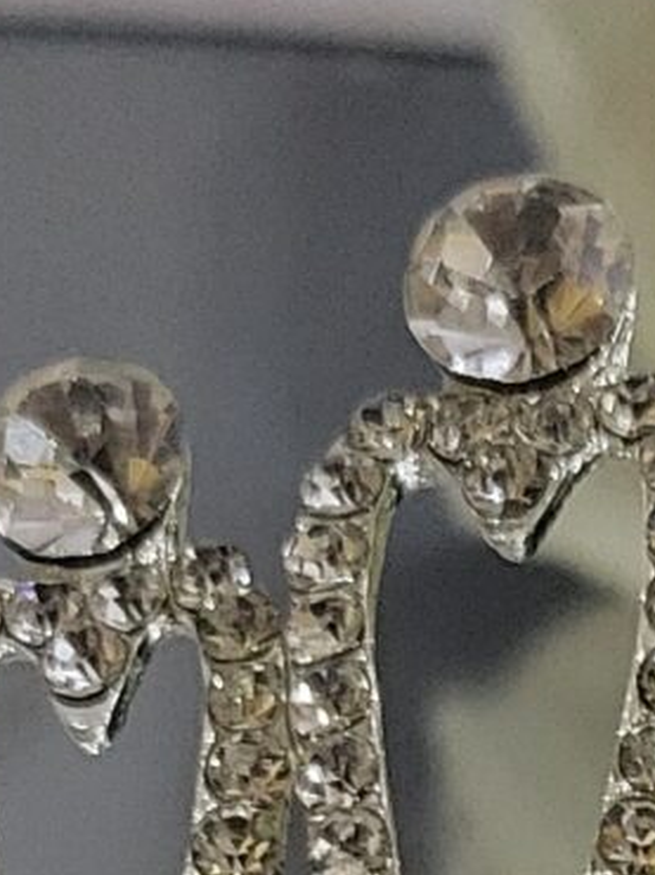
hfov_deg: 8.2
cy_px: 1748
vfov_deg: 10.2
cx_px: 802
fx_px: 4547
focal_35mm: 180
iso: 640
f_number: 1.8
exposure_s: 1/50
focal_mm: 5.4
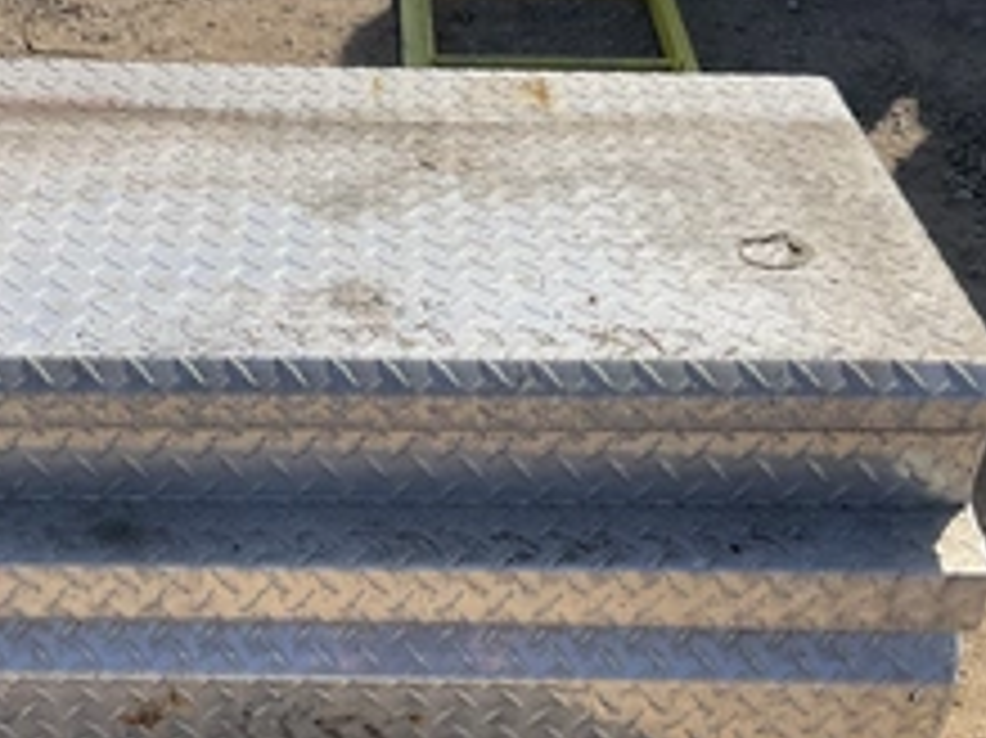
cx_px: 356
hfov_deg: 35.9
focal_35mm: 53
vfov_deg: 27.3
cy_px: 518
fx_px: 1509
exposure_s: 1/1912
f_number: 1.8
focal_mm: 3
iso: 25
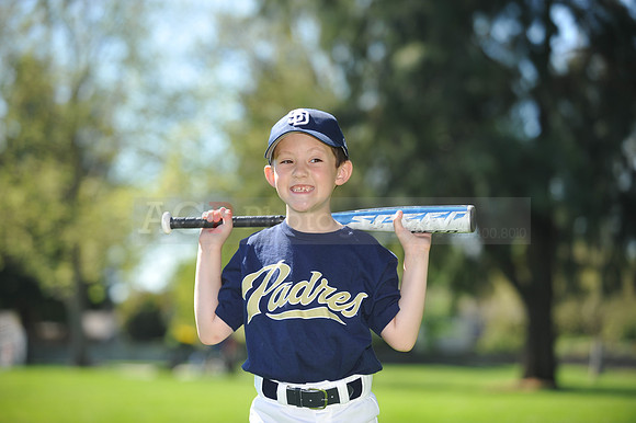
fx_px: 2295
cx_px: 318
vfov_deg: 10.5
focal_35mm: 130
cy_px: 212
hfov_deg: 15.8
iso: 200
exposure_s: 1/800
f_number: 4
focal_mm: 130
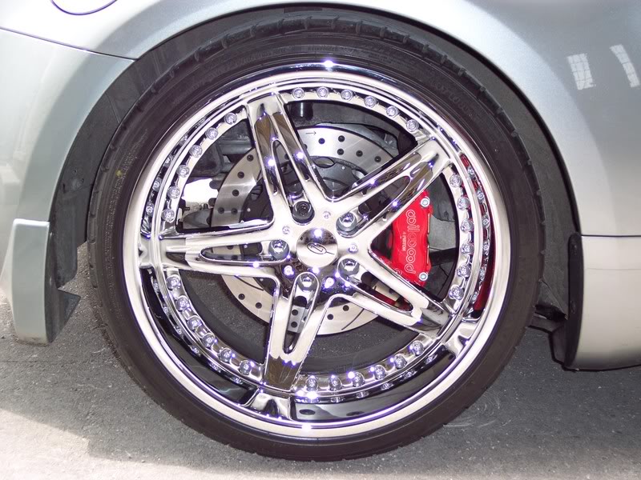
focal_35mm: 65
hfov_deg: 29.8
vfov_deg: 22.6
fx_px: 1204
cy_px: 240
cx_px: 320
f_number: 3.4
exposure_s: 1/90
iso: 100
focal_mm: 13.3
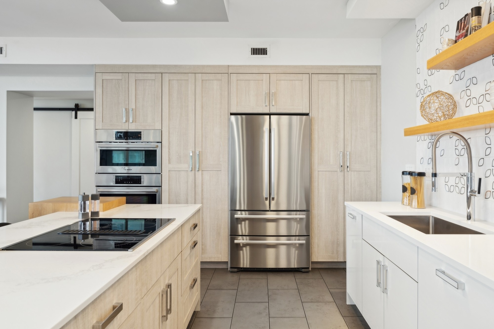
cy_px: 164
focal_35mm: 24
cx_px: 247
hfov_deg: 73.7
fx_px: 329
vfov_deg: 53.1
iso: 320
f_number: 8
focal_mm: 24
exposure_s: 1/13
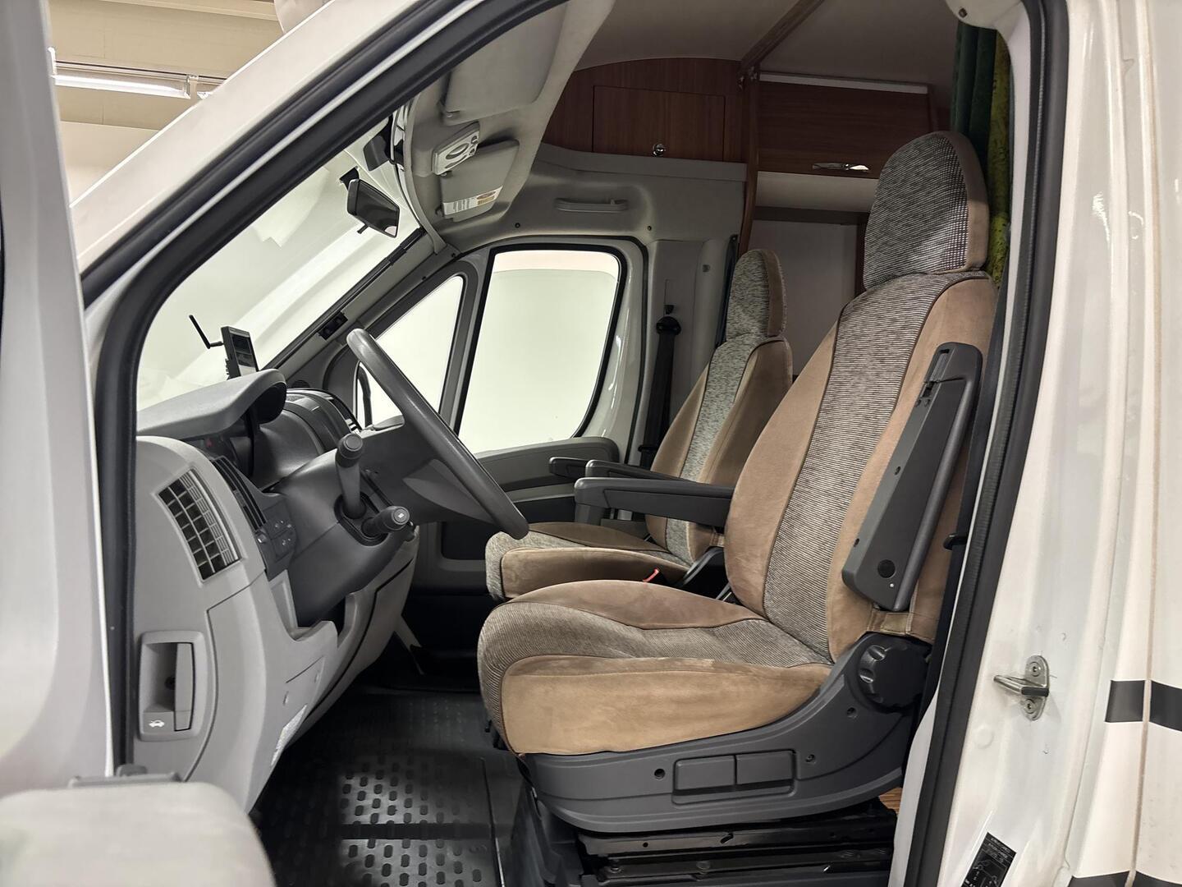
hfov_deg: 67.3
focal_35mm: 26
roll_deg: -3.1
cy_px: 444
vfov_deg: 53.1
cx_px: 591
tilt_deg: -4.2
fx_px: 888
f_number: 1.6
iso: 160
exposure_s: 1/50
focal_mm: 5.96
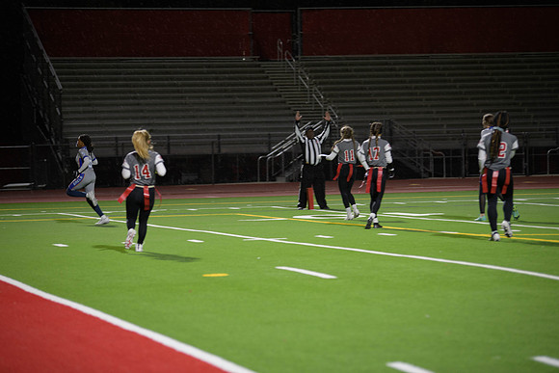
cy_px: 186
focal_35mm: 140
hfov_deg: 14.7
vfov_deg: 9.8
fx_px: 2174
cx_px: 280
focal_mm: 140
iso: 1000
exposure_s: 1/200
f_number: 2.8
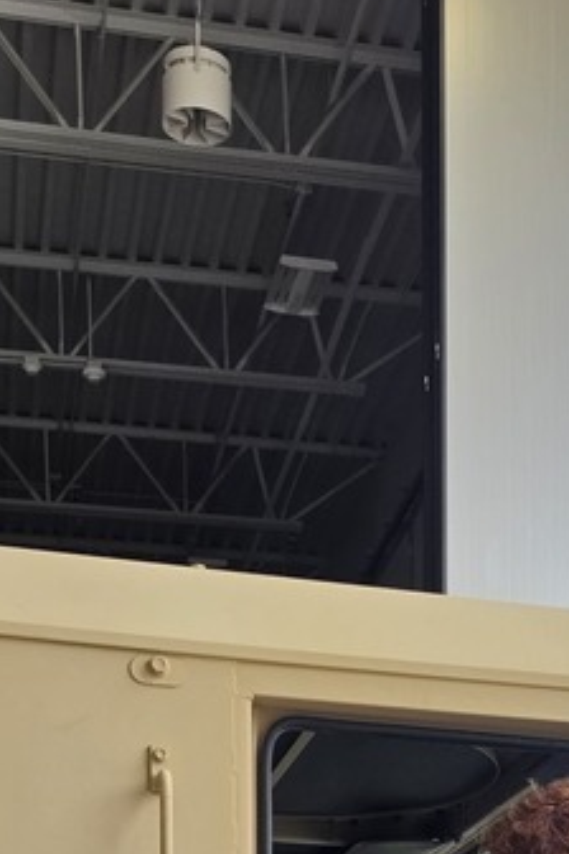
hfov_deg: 18.5
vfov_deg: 22.9
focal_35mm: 73
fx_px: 1731
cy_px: 1250
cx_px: 439
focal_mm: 6.5
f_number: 1.4
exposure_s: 1/359
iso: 25
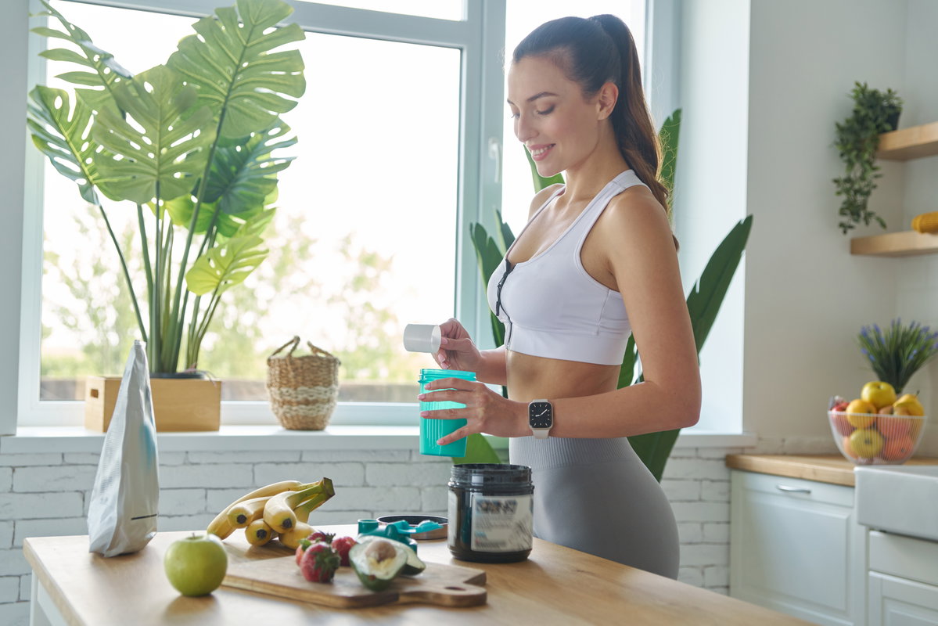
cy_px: 313
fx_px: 1303
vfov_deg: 27.0
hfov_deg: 39.6
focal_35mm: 50
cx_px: 469
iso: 500
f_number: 3.5
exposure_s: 1/125
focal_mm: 50
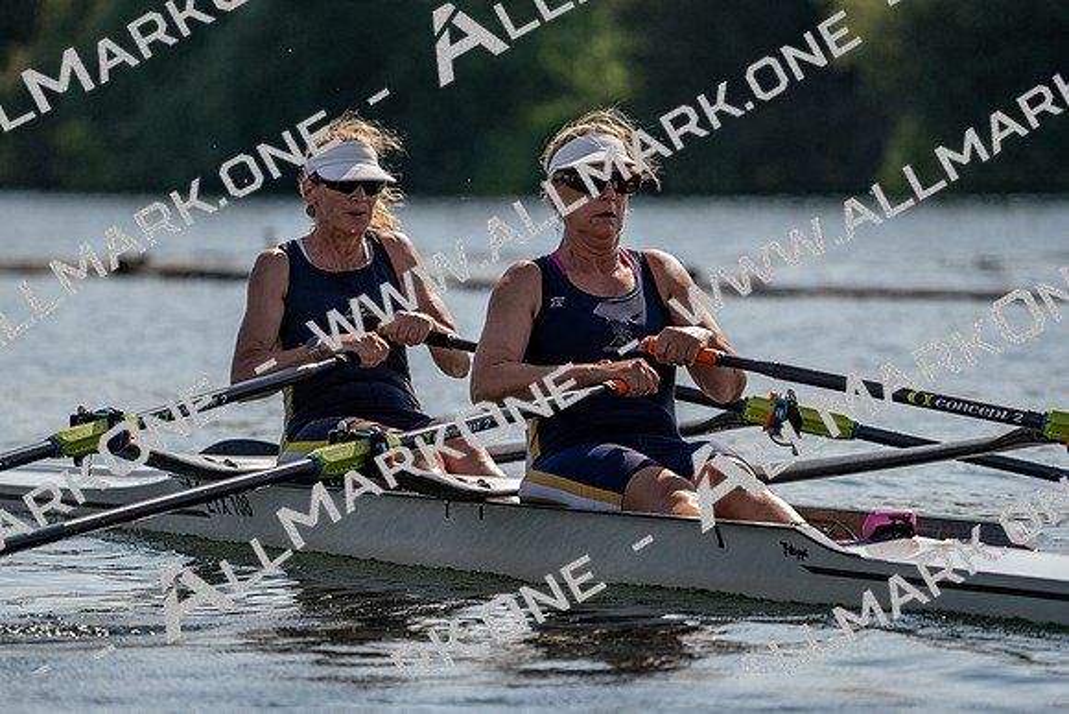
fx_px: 9445
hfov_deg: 6.5
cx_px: 534
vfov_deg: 4.3
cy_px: 357
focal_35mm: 318
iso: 125
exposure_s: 1/1600
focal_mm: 318
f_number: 6.3
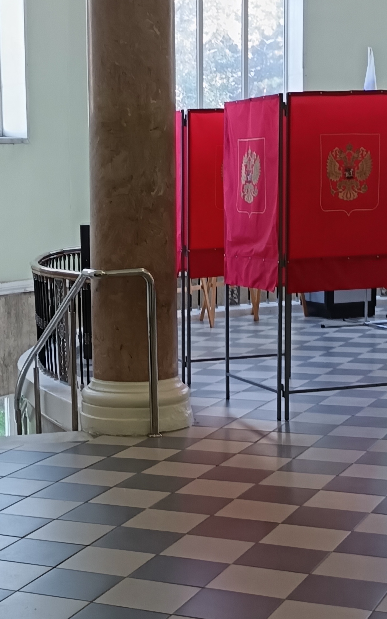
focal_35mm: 74
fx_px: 1249
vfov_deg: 27.7
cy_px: 402
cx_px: 27
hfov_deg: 17.3
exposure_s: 1/50
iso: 880
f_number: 1.75
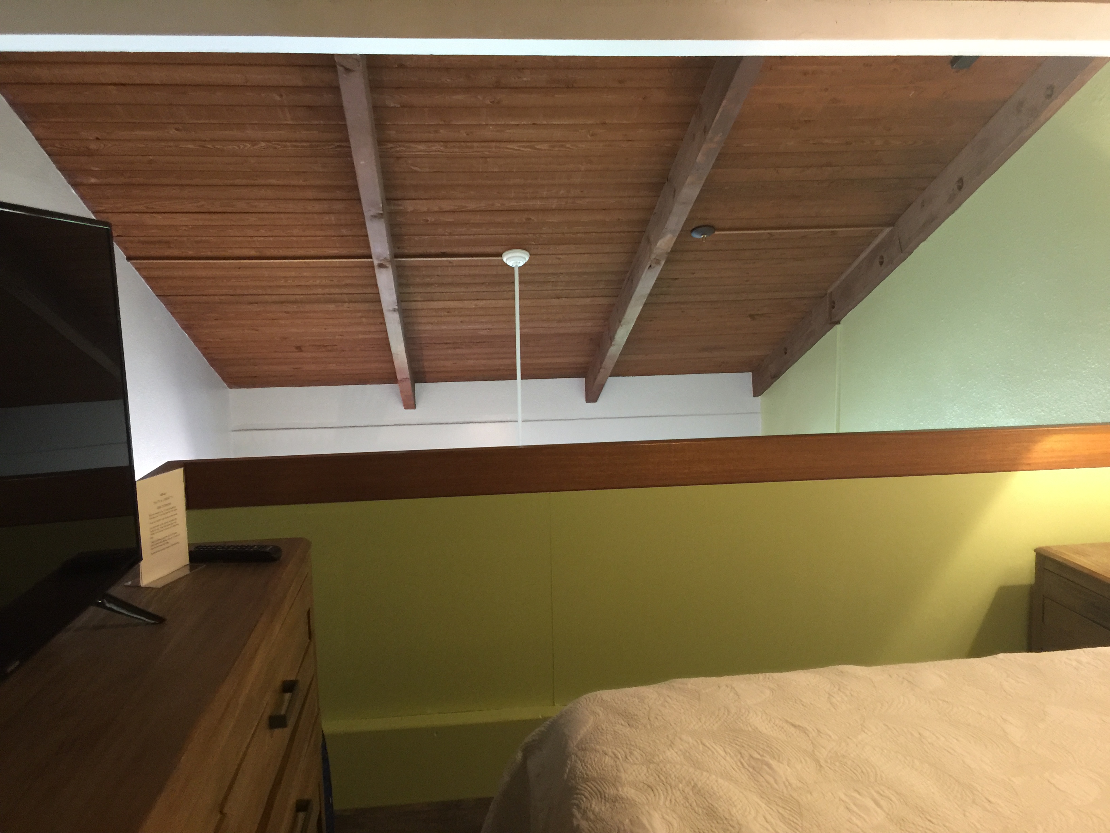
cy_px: 416
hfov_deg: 61.7
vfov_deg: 48.2
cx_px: 555
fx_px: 930
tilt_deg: -7.8
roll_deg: -1.3
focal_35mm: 29
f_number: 2.2
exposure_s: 1/8
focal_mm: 4.15
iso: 125
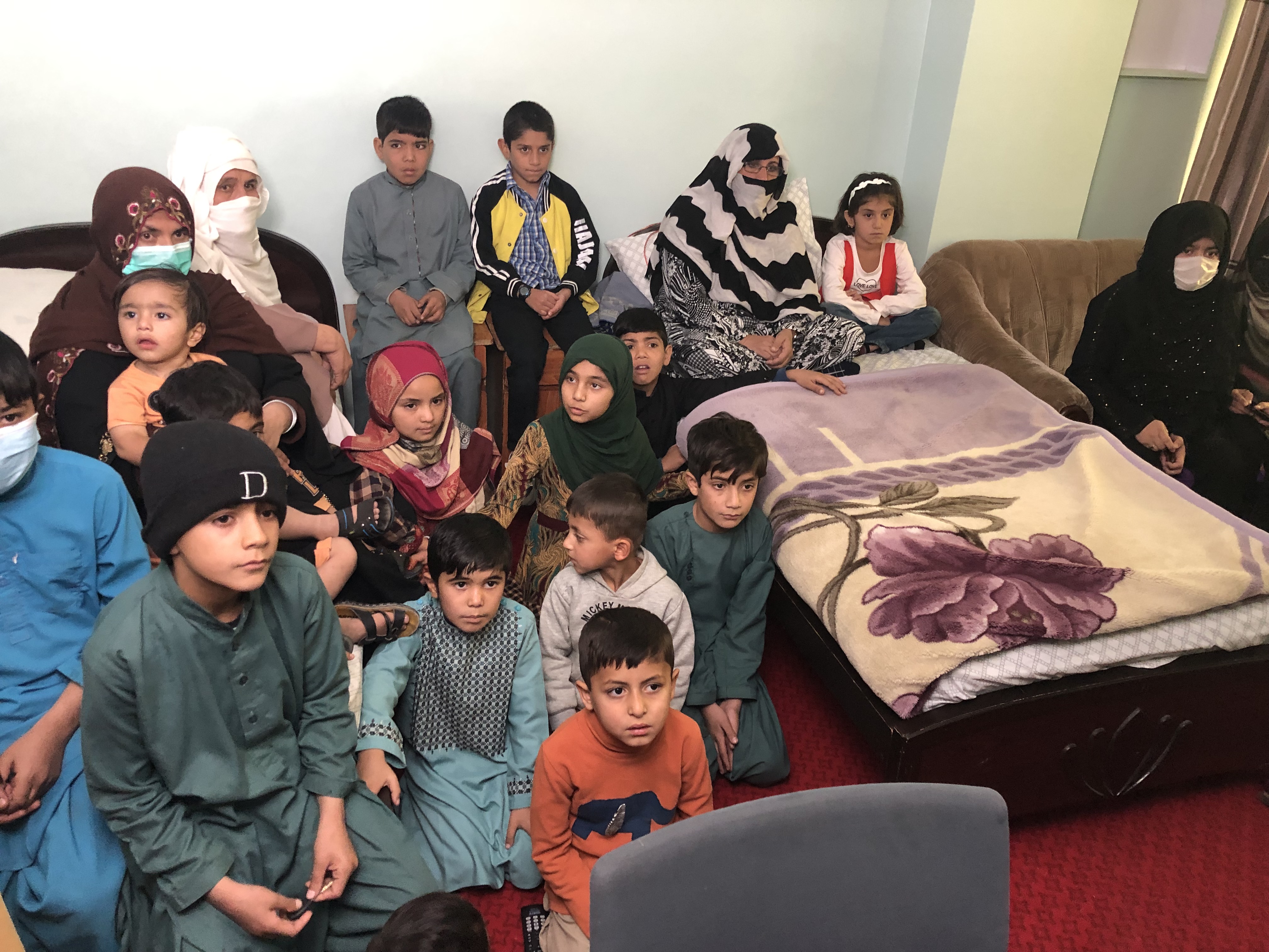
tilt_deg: -27.2
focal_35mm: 28
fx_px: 1026
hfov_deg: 63.4
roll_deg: -4.3
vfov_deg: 49.7
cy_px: 476
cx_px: 634
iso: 80
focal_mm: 3.99
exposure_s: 1/15
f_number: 1.8
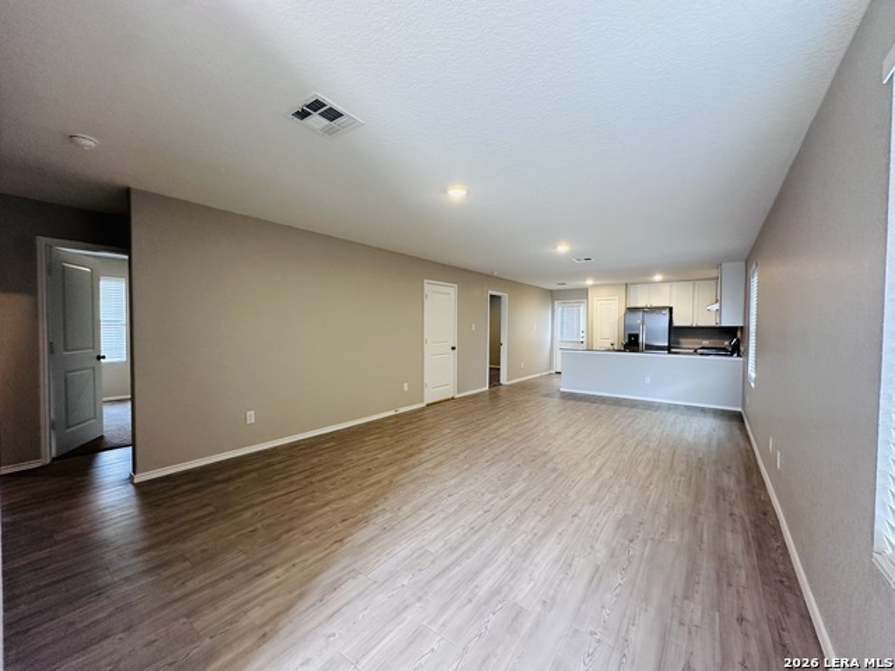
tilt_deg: -0.9
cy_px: 336
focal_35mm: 14
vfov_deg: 85.7
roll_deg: -0.5
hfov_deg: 102.1
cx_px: 448
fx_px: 362
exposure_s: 1/60
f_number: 2.2
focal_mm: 2.22
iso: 250
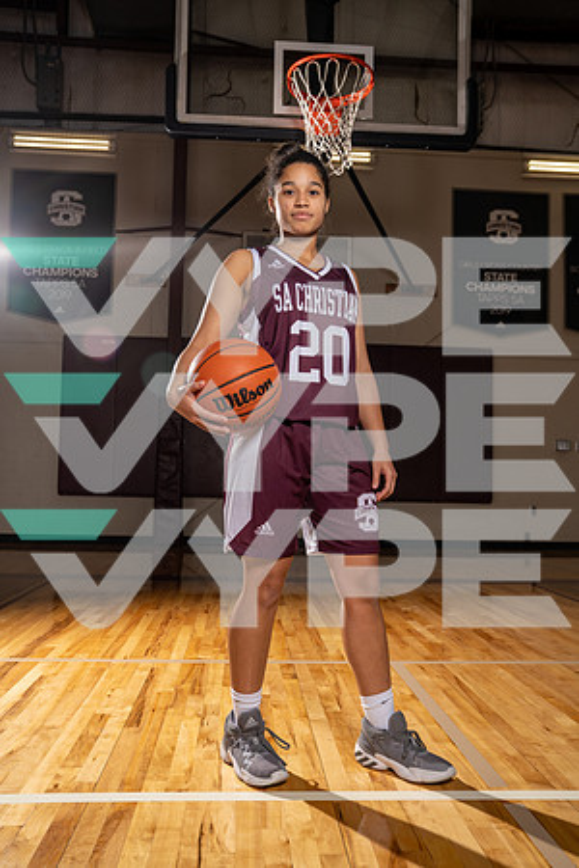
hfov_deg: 42.3
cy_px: 434
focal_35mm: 31
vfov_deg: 60.3
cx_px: 290
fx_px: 748
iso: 160
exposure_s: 1/250
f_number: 5.6
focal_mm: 31
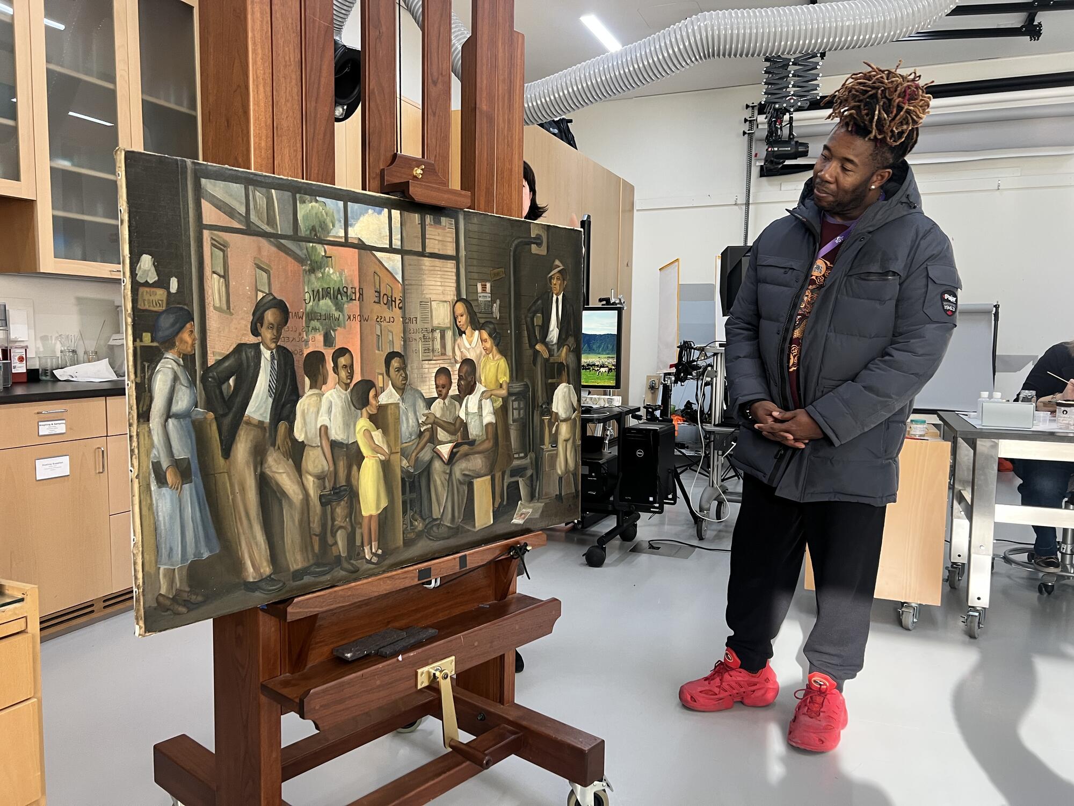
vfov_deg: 53.1
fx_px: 807
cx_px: 537
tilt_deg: -5.5
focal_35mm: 26
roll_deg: -1.4
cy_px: 403
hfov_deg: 67.3
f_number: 1.5
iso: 125
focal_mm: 5.7
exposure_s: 1/60
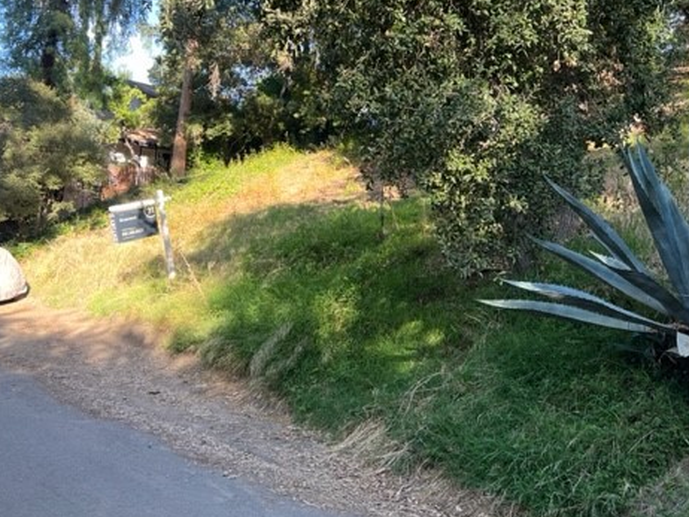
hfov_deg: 51.2
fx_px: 717
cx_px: 392
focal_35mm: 36
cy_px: 191
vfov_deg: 39.4
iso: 50
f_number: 1.5
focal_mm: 5.7
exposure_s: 1/256
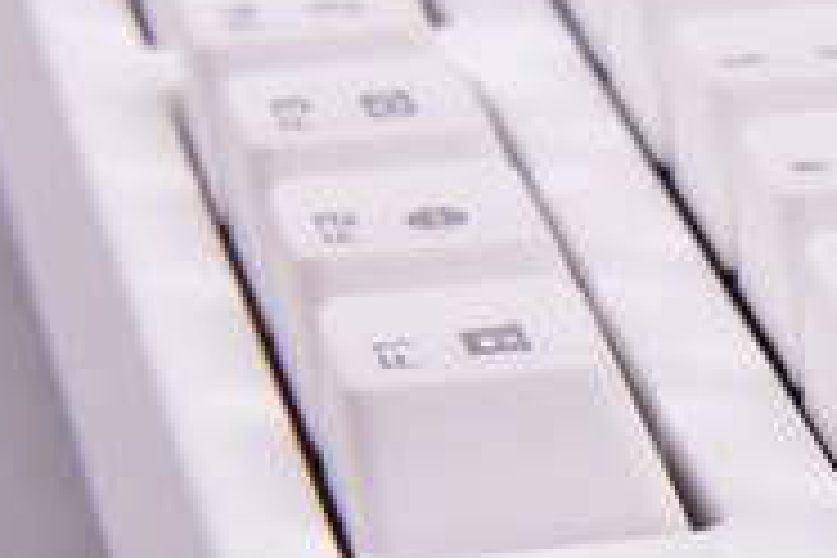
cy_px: 630
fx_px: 5161
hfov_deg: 8.9
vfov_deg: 6.2
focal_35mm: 222
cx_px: 1413
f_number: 16
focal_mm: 55
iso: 200
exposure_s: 1/160
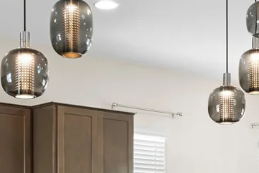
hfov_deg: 23.1
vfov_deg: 14.9
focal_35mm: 88
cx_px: 113
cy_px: 224
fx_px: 633
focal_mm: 21
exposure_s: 1/13
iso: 400
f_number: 8
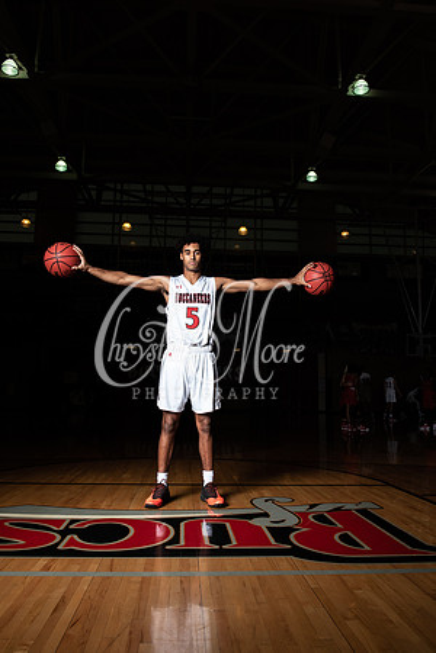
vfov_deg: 67.4
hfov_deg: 47.9
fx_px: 490
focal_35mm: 27
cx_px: 218
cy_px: 326
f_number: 14
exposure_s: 1/200
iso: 320
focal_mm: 27
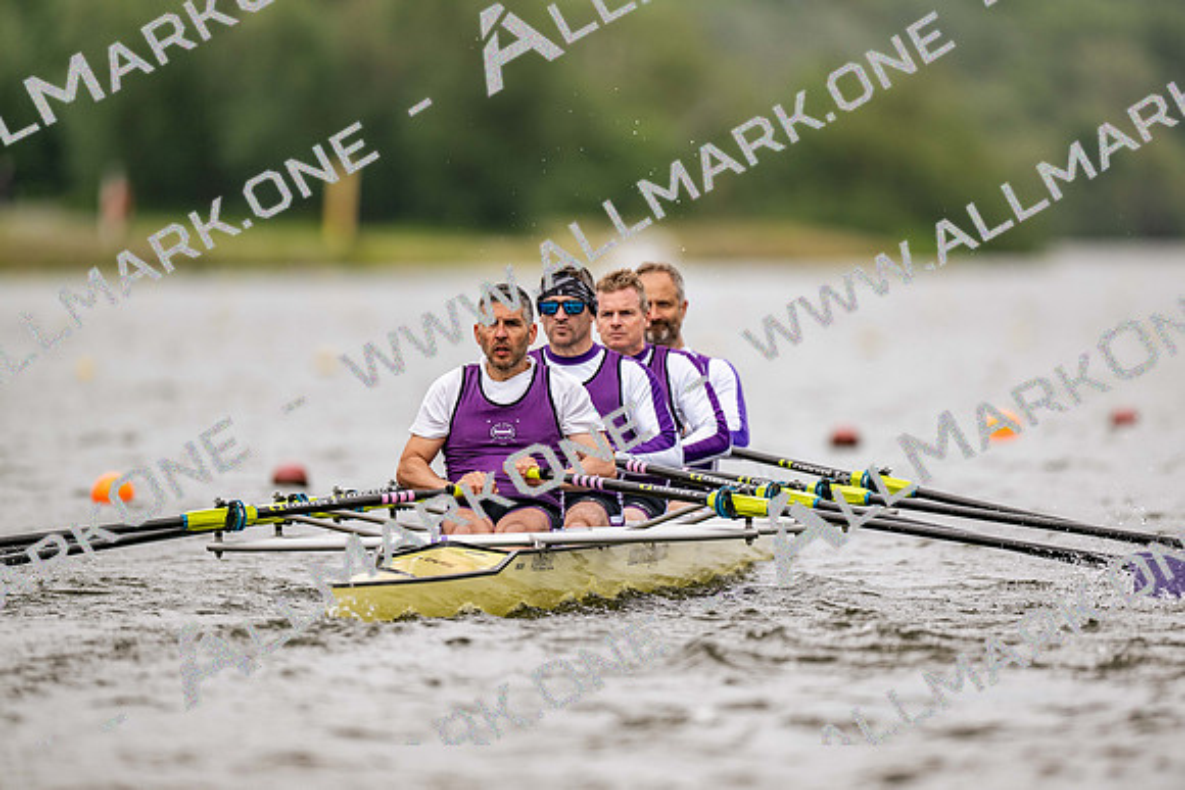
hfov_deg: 3.4
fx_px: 19754
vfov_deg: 2.3
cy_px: 395
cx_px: 592
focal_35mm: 600
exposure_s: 1/2500
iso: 280
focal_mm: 600
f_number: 4
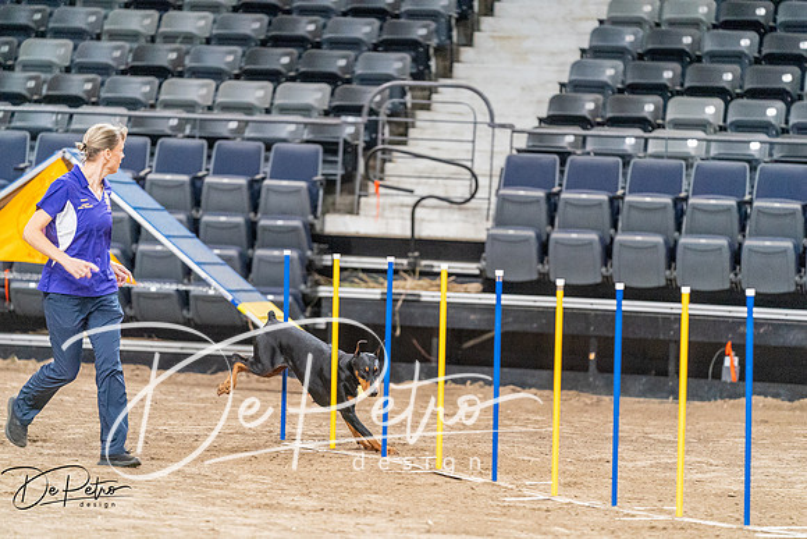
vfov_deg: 7.4
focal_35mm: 186
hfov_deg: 11.1
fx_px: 4170
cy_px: 270
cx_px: 404
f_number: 2.8
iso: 10000
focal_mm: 186
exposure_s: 1/250
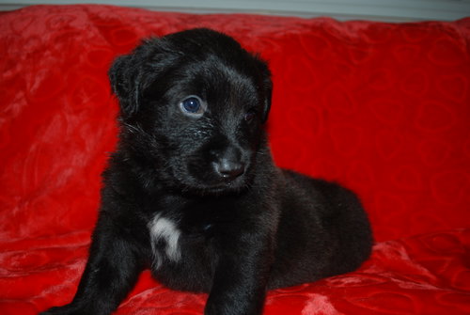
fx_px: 431
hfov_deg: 57.2
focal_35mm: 33
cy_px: 158
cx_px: 235
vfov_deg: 40.1
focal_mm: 22
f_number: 4
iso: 200
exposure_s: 1/60
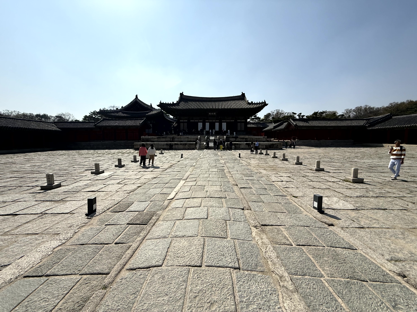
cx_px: 208
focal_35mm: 14
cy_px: 156
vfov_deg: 85.7
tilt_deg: -4.2
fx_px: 169
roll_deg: +0.1
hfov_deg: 102.1
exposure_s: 1/4149
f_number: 2.2
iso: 50
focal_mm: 2.22
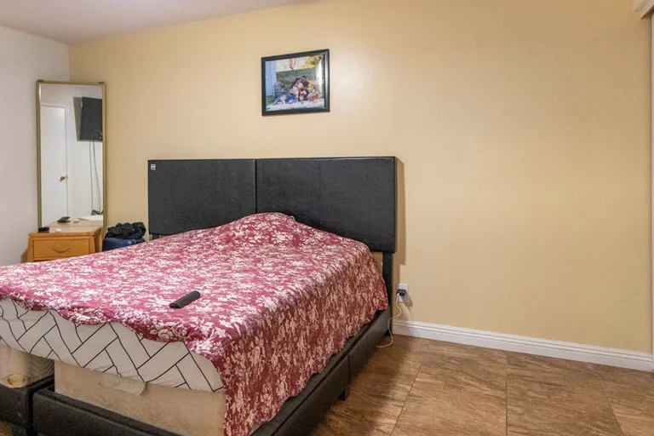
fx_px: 436
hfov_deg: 72.9
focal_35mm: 24
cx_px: 259
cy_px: 223
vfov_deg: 53.1
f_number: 2
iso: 2000
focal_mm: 12
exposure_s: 1/160
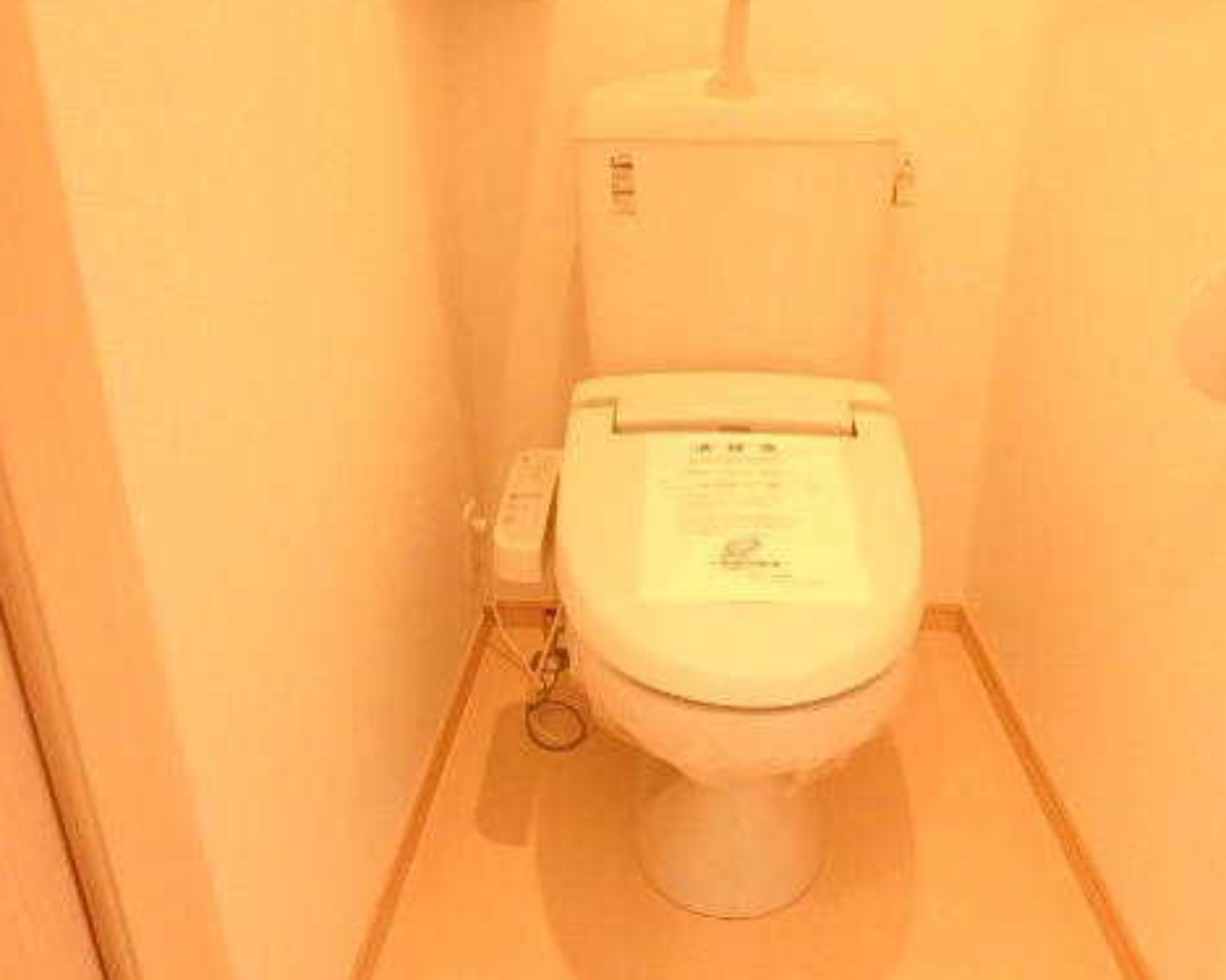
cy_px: 504
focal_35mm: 28
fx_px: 1016
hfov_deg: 62.0
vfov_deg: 51.5
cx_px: 688
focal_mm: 3.7
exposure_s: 1/25
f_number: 3.5
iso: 800
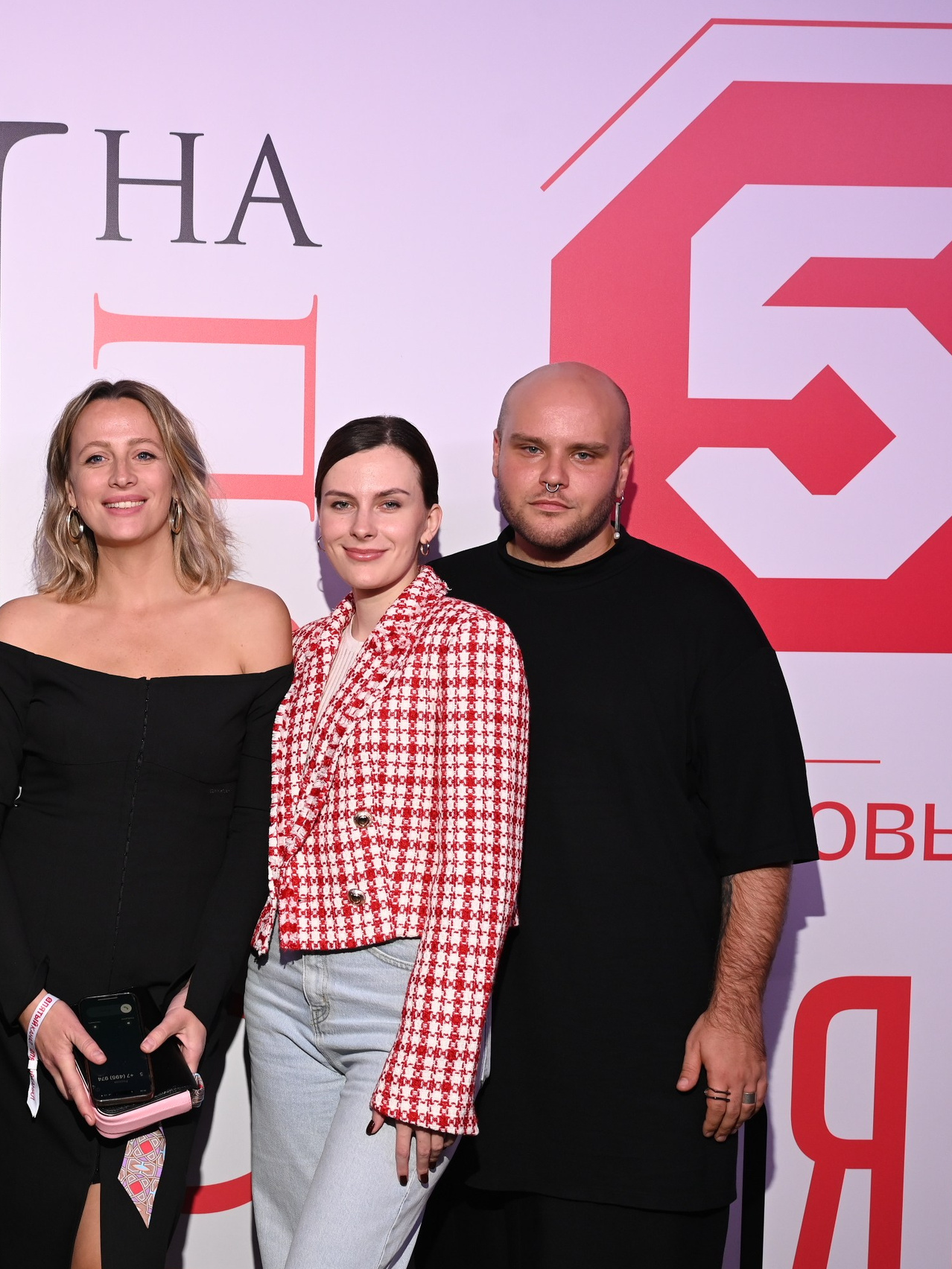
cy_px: 635
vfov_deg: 36.8
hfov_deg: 27.4
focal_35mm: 52
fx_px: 1907
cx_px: 183
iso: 640
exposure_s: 1/125
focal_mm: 36
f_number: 5
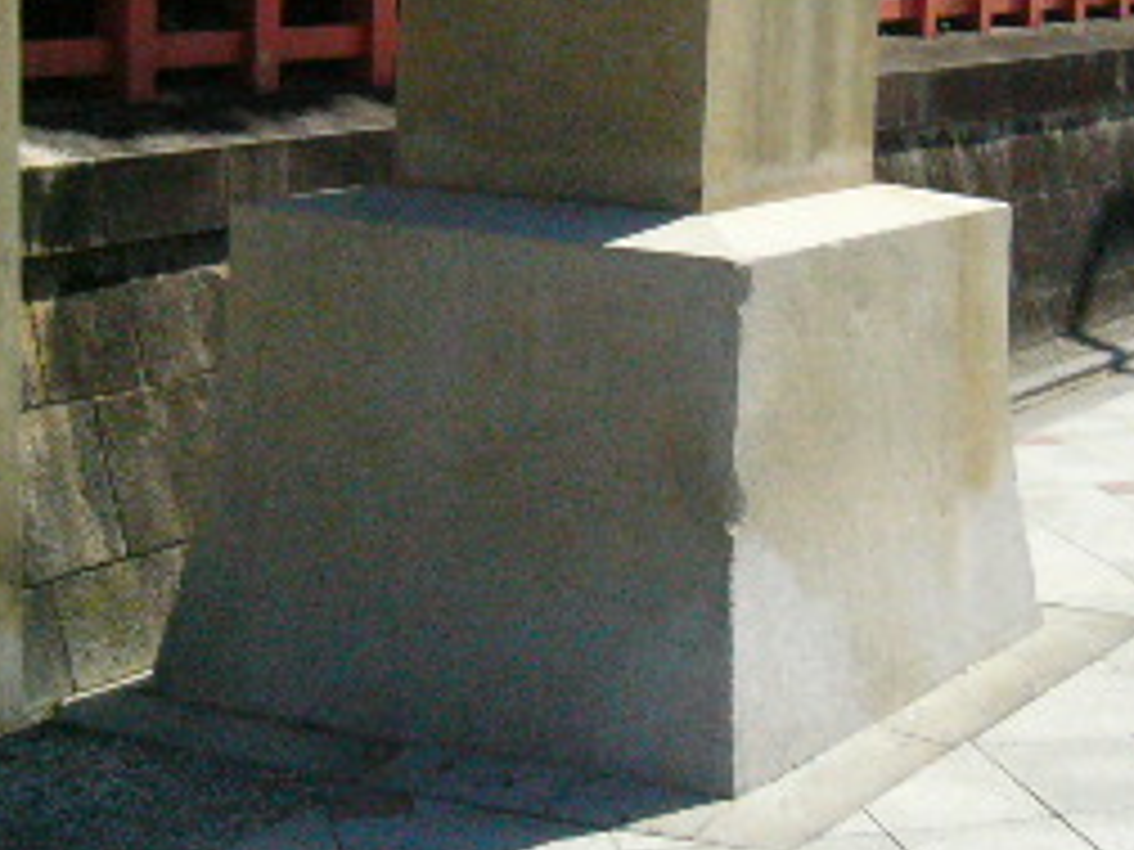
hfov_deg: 22.0
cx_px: 693
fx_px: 2916
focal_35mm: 89
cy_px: 85
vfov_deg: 16.4
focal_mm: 5.8
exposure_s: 1/2000
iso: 400
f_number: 8
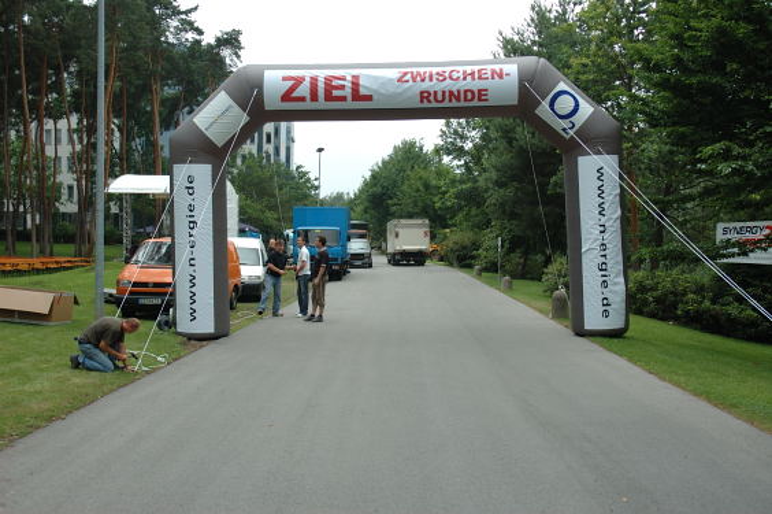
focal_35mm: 36
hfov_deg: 53.2
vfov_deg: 36.8
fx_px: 771
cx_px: 386
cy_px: 257
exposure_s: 1/125
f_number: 5.6
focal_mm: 24
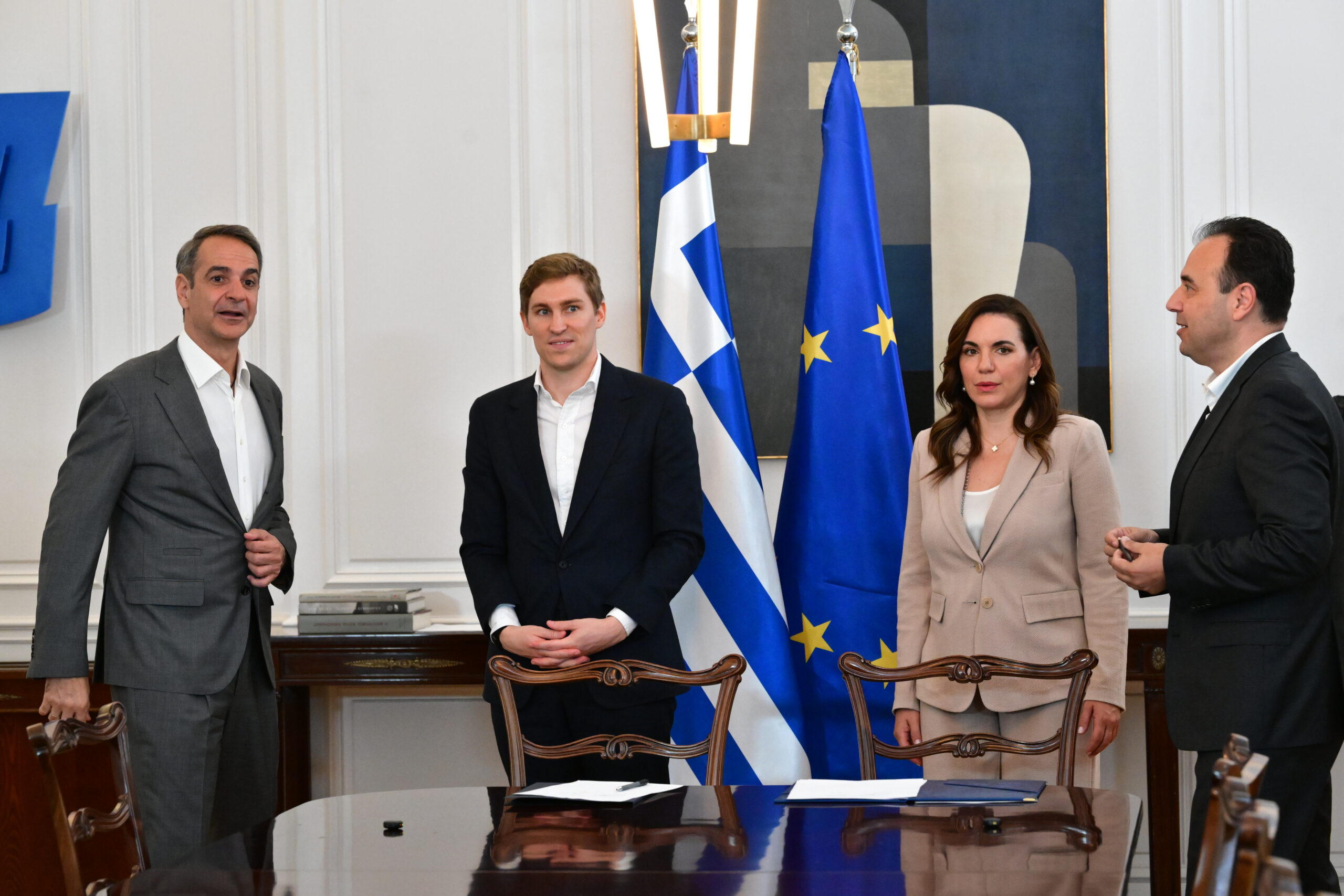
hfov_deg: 19.5
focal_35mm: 105
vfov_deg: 13.0
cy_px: 448
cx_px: 672
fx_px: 3920
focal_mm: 105
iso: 8000
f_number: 6.3
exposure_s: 1/400
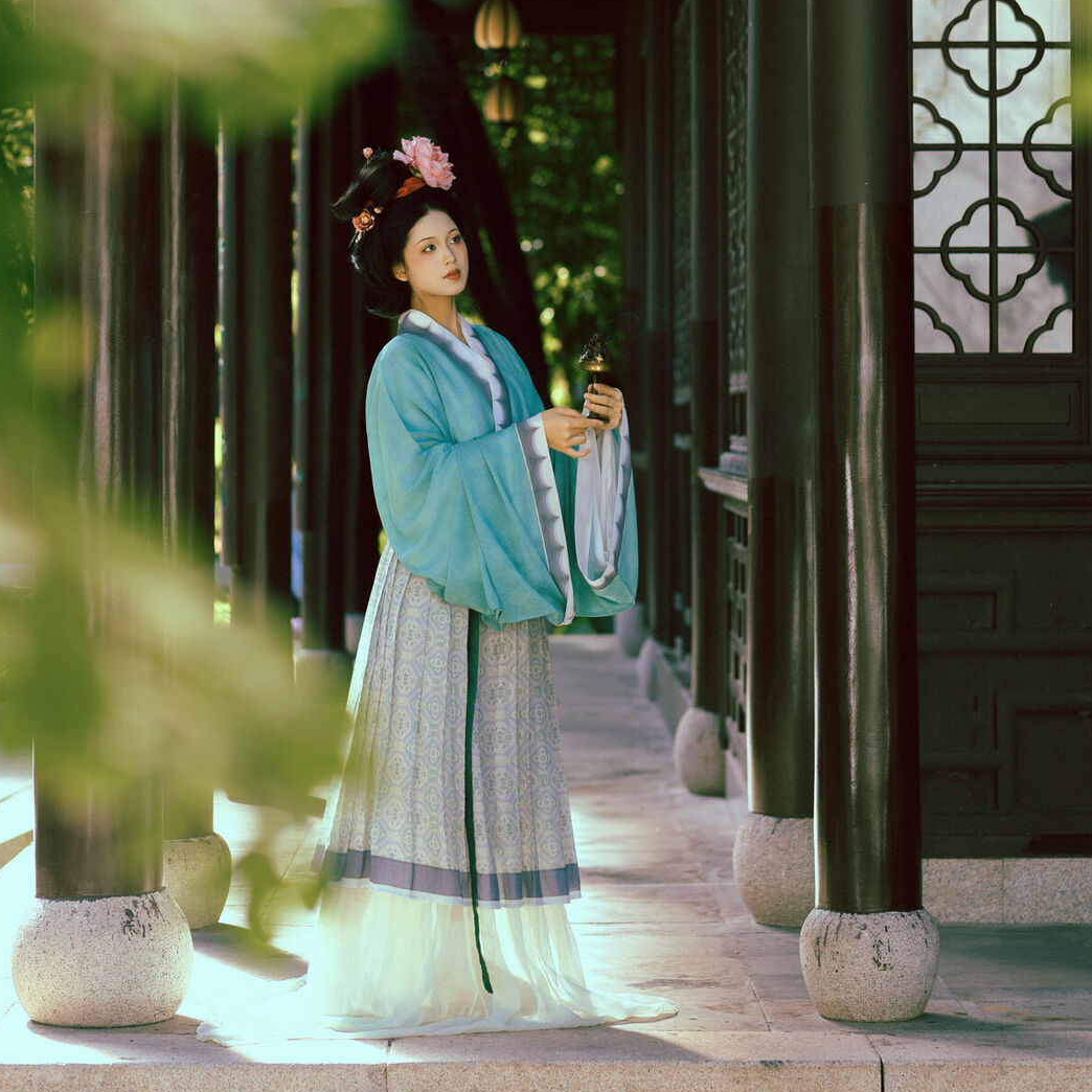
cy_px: 289
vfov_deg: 15.9
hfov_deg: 16.0
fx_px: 3890
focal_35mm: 109
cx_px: 544
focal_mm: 85
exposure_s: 1/200
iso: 100
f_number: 3.2
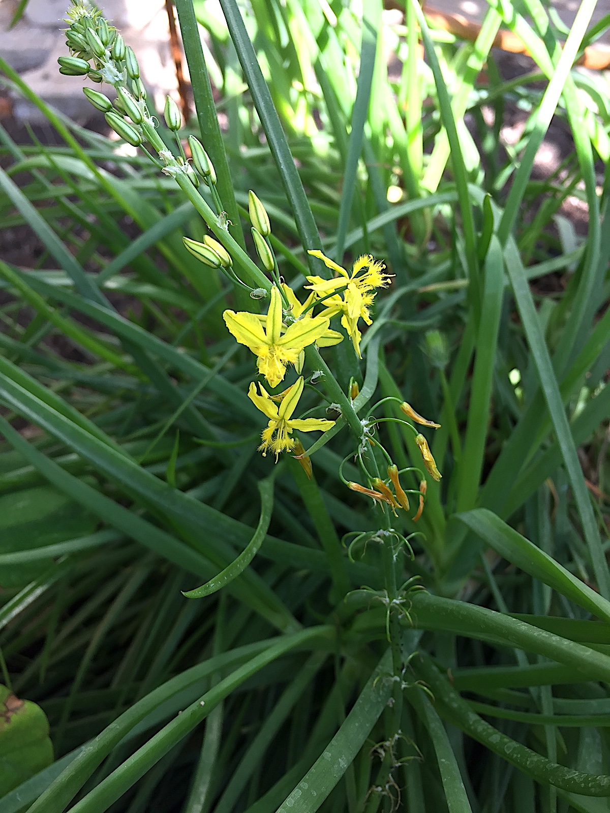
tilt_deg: -50.1
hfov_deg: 48.2
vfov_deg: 61.7
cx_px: 305
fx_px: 681
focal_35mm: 29
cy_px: 406
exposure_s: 1/100
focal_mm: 4.15
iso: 32
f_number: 2.2
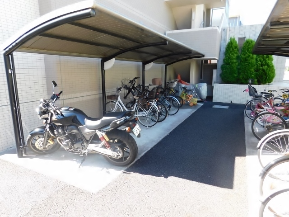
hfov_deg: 73.9
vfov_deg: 58.9
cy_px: 108
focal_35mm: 23
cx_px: 144
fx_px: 192
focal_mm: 4
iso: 125
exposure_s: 1/200
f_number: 3
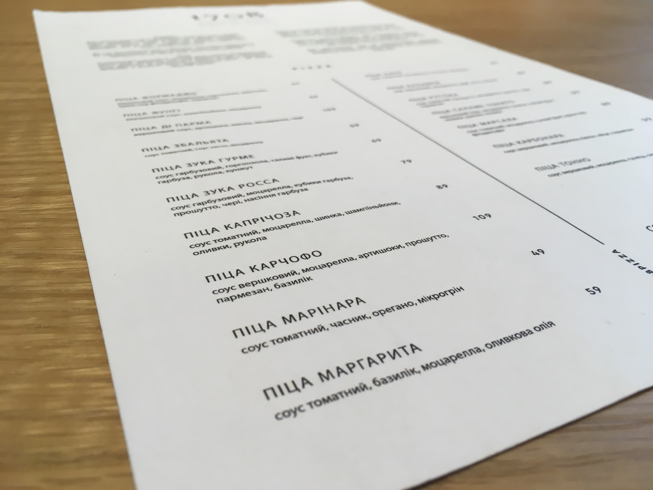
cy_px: 245
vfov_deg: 48.2
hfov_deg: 61.7
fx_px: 547
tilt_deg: -31.2
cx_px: 326
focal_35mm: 29
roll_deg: -2.9
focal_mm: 4.15
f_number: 2.2
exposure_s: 1/33
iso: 25
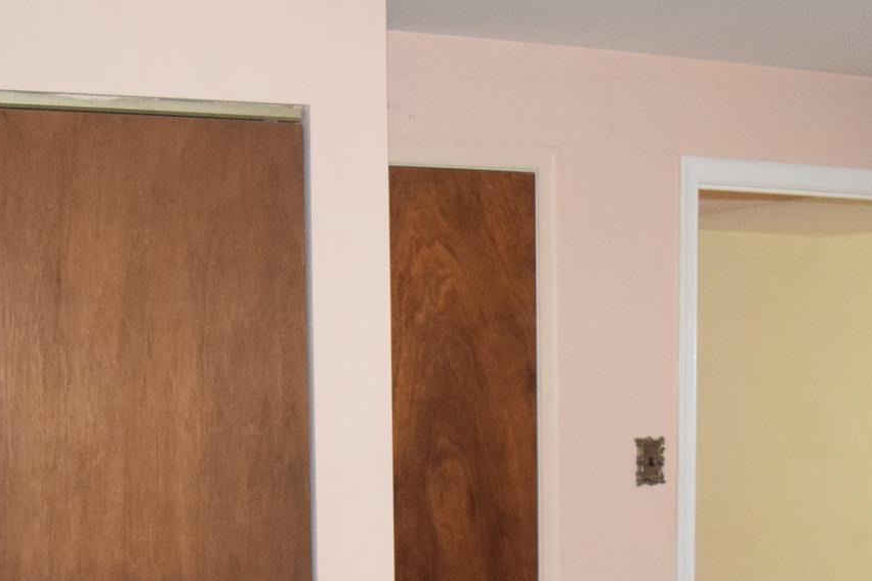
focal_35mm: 65
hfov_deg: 30.9
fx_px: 1574
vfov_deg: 20.4
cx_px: 483
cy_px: 552
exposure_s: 1/60
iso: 3200
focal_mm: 18
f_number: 3.5
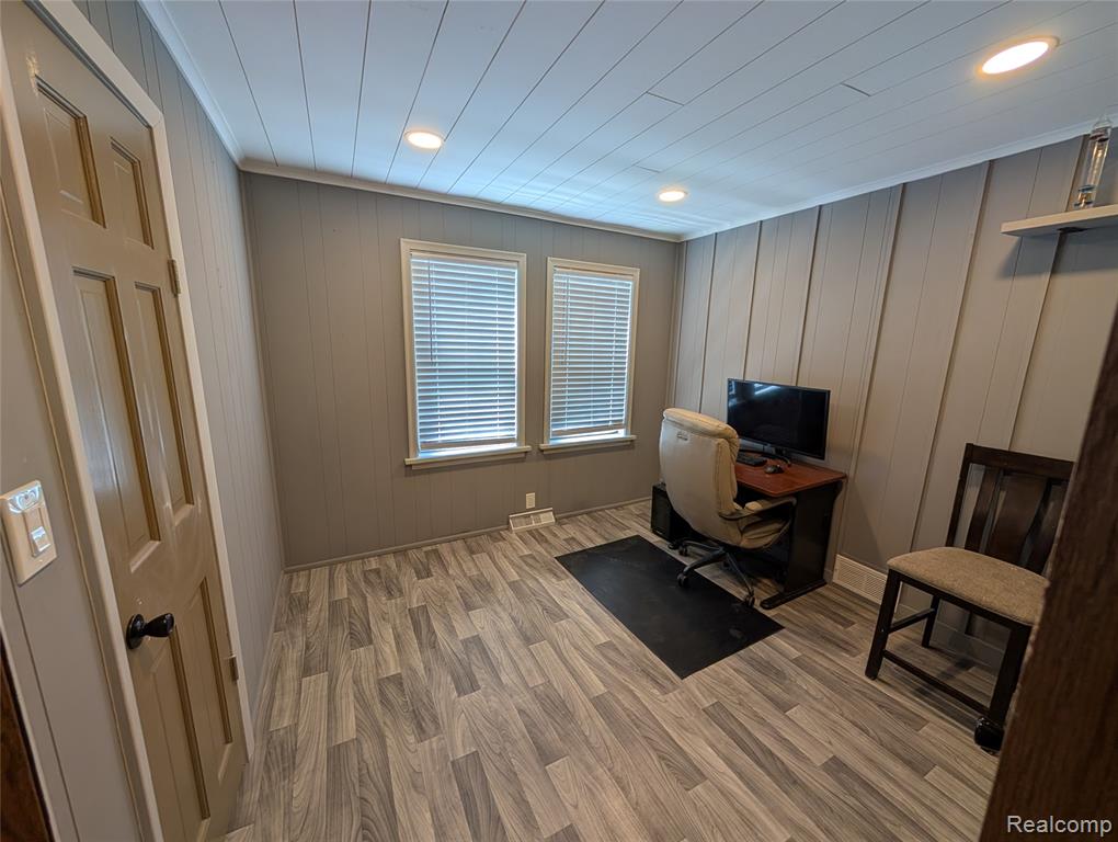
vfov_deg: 94.6
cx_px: 559
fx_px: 388
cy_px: 421
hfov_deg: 110.5
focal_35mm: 12
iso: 62
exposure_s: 1/120
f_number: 1.7
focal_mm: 2.02
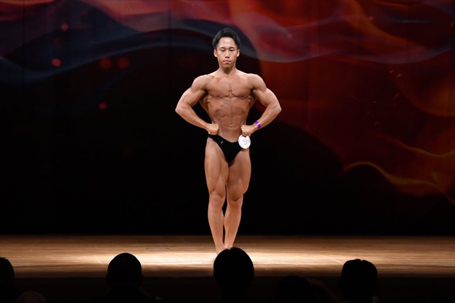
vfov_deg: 6.1
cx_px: 228
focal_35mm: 225
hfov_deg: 9.2
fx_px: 2842
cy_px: 152
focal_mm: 150
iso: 4000
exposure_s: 1/400
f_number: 5.6
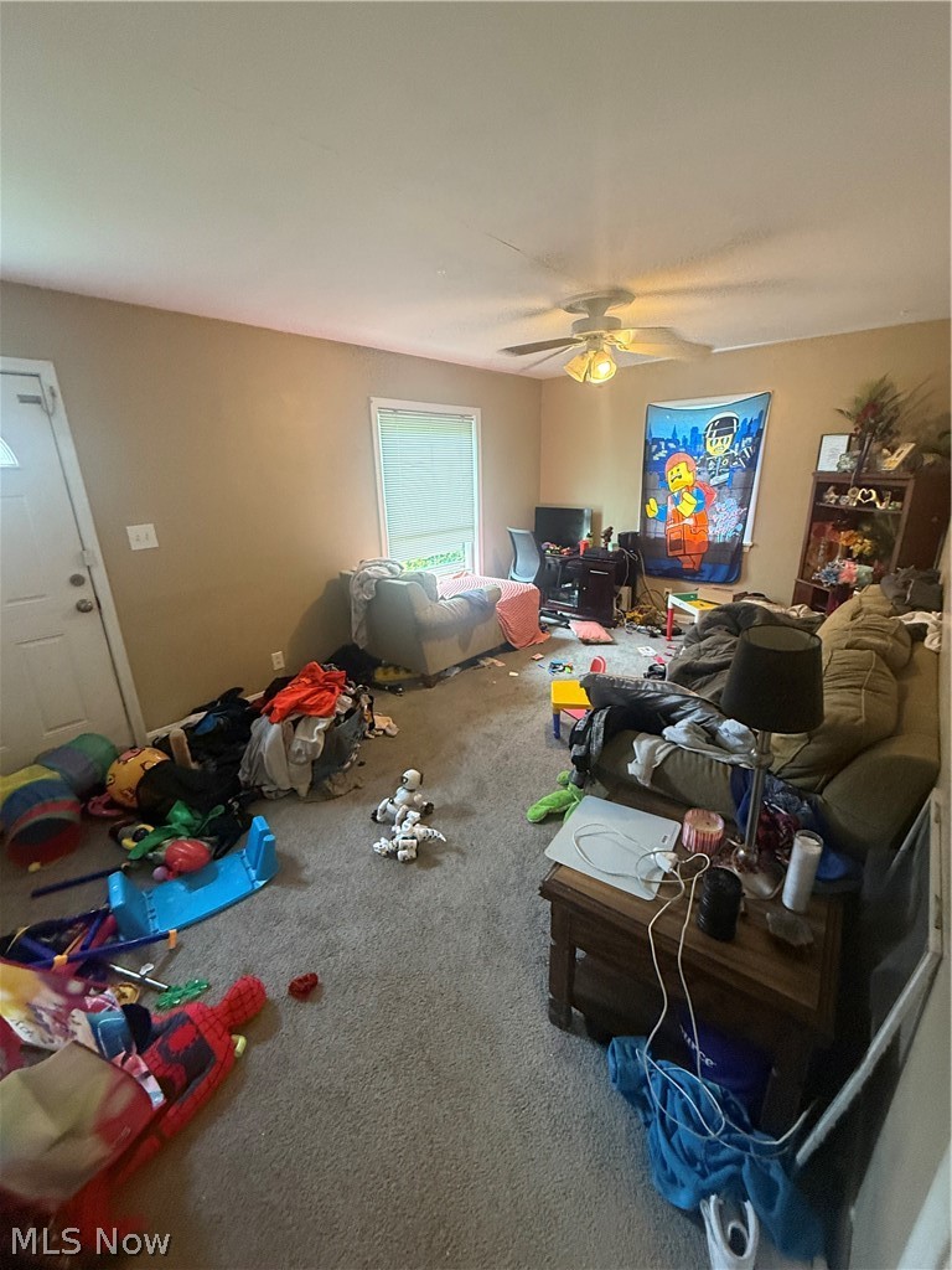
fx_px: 513
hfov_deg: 85.7
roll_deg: +1.9
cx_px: 476
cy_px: 635
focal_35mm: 14
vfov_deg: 102.1
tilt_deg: -17.5
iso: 500
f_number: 2.2
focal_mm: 2.22
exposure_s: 1/60
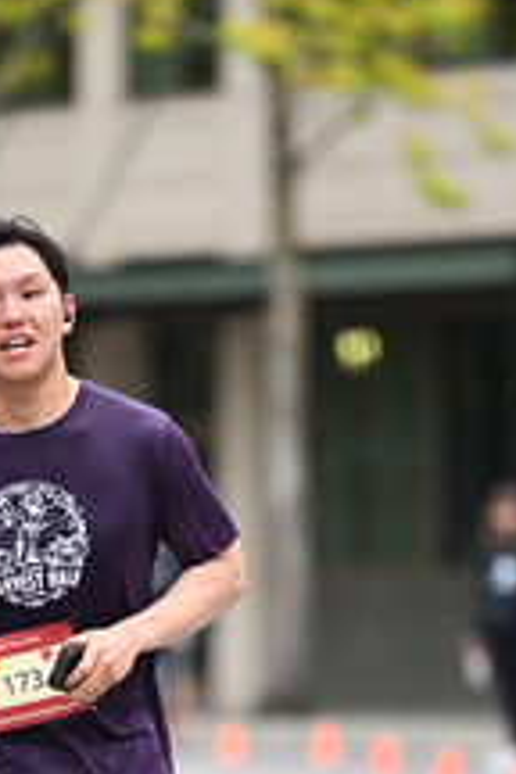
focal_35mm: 510
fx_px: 10964
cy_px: 735
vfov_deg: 4.0
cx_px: 152
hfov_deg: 2.7
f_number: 2.8
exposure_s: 1/1600
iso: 1250
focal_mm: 200
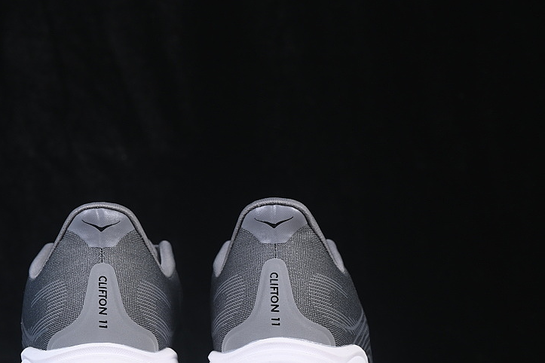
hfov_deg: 18.2
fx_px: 1695
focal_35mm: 112
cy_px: 264
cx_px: 204
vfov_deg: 12.2
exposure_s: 1/80
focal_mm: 50
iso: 160
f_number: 8
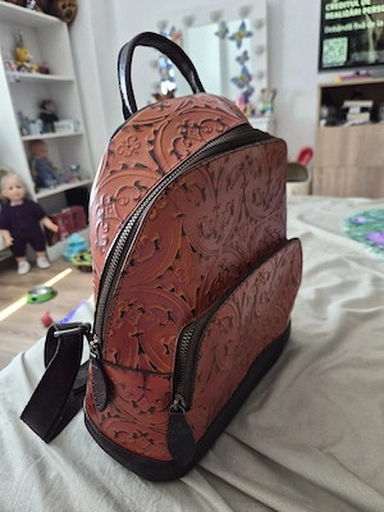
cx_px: 192
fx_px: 340
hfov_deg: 58.9
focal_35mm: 23
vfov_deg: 73.9
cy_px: 256
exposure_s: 1/100
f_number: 1.8
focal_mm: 5.4
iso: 200
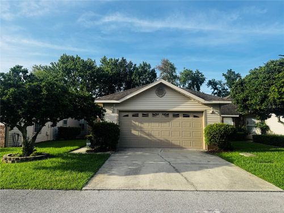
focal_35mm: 24
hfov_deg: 71.6
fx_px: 197
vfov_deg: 56.8
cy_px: 106
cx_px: 142
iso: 80
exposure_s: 1/2710
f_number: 1.78
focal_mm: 6.76
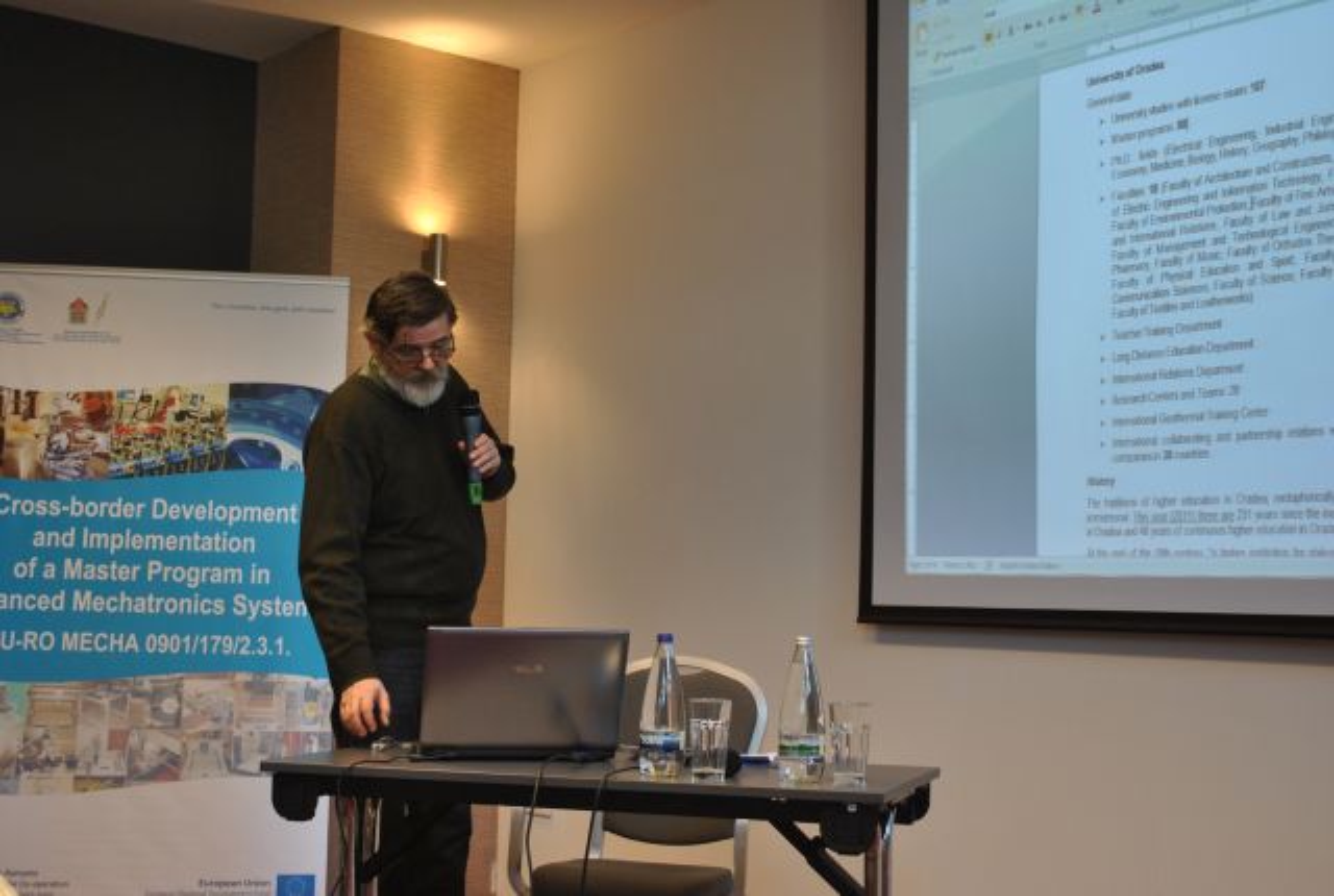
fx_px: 1783
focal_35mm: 48
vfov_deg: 28.2
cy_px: 448
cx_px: 667
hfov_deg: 41.0
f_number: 4.8
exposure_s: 1/30
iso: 360
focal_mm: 32
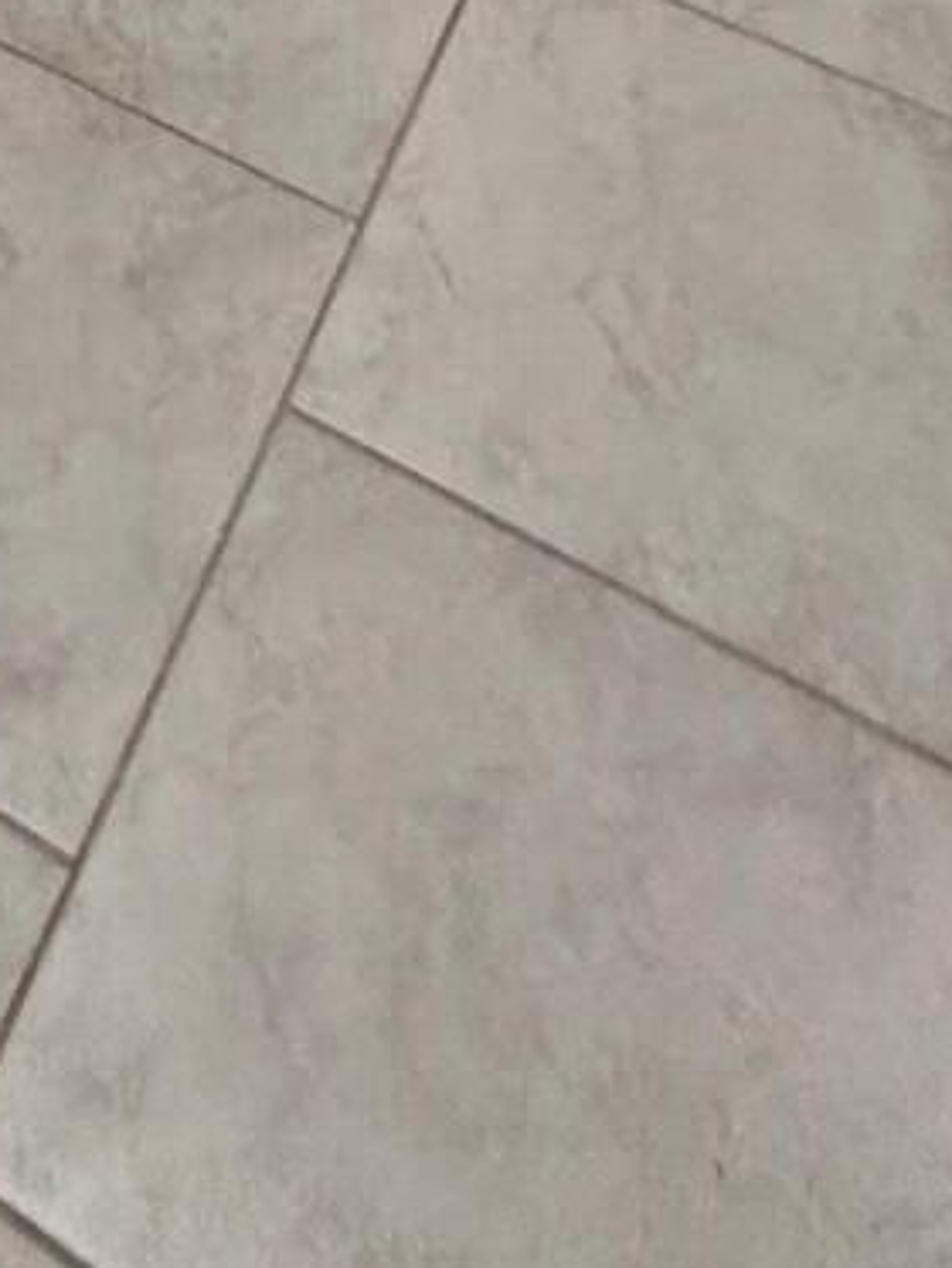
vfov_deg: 14.4
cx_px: -269
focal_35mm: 75
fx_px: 2749
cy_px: -1894
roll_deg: -0.5
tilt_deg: -6.8
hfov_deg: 18.4
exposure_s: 1/120
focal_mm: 2.22
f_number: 2.2
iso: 200
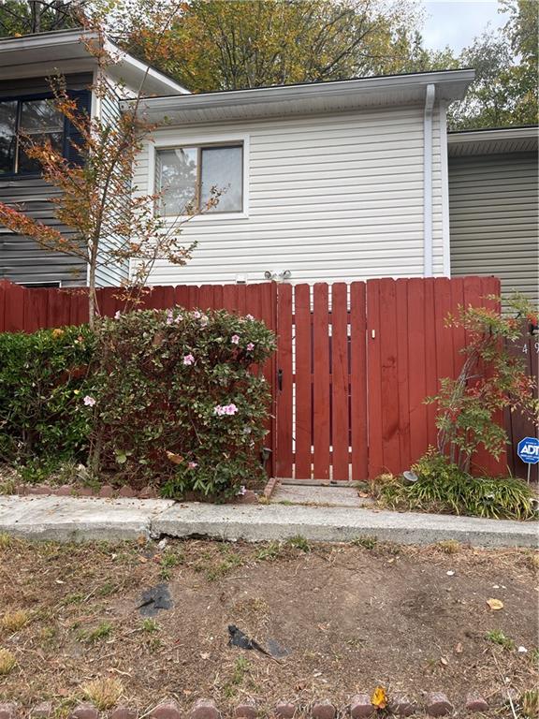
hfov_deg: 54.9
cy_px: 360
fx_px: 519
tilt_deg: +6.0
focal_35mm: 25
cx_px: 270
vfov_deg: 69.4
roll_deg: -0.7
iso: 32
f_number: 1.6
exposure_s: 1/894
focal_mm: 5.1
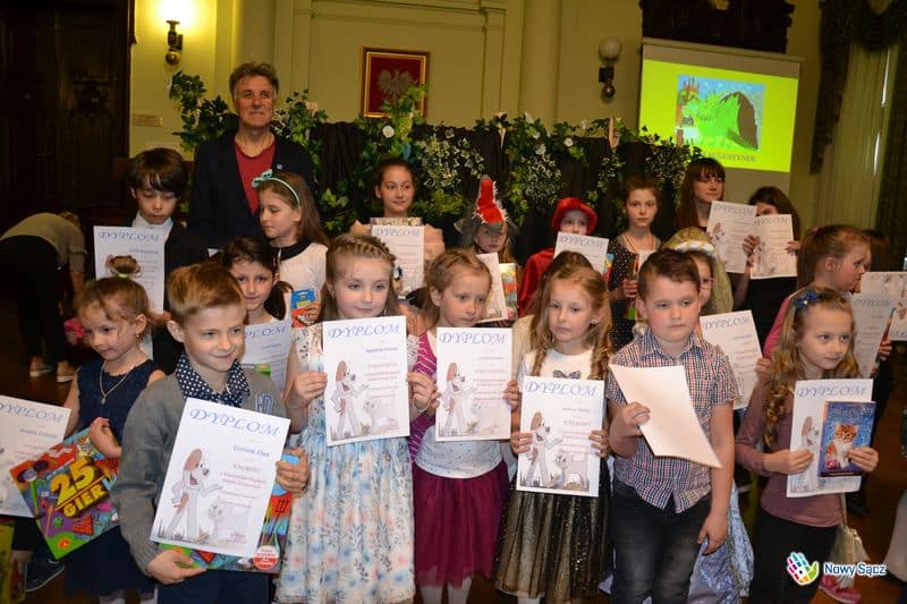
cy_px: 302
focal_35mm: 27
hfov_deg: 67.4
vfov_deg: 47.9
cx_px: 454
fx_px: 680
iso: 1250
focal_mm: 18
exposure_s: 1/60
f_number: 3.5
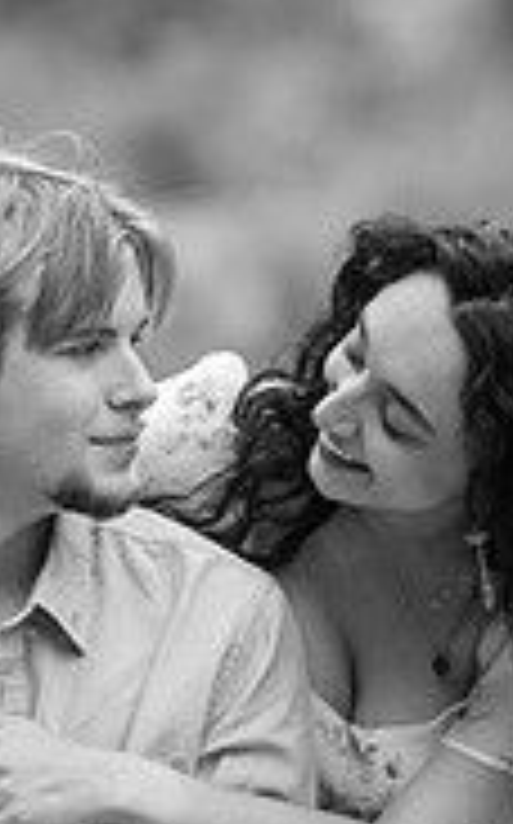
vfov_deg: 4.8
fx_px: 9888
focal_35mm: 441
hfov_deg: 3.0
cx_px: 382
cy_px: 680
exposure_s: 1/250
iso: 320
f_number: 3.5
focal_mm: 176
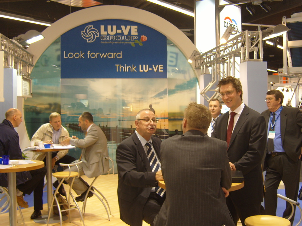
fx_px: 375
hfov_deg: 43.8
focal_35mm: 43
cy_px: 113
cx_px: 169
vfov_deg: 33.6
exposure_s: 1/30
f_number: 2.8
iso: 80
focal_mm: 7.4
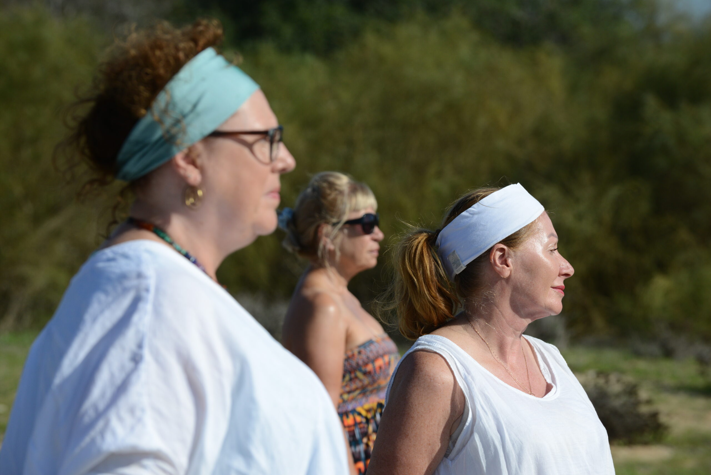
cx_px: 356
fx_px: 3951
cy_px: 238
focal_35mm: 200
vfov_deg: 6.9
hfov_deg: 10.3
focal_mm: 200
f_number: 9
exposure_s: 1/1250
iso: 400
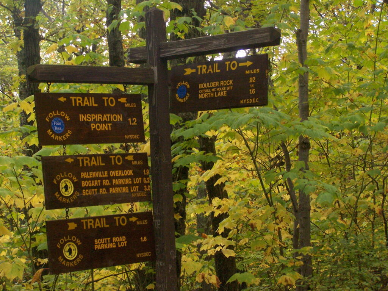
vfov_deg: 18.0
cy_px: 146
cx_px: 194
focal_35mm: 82
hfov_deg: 23.8
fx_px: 919
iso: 400
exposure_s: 1/160
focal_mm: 13.7
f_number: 3.2
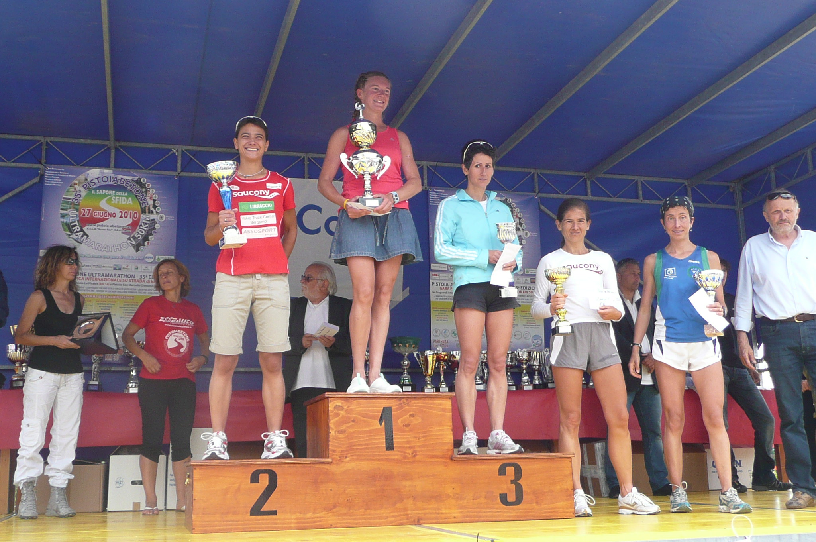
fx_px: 951
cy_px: 271
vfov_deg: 31.8
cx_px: 408
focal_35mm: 42
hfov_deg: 46.5
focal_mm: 4.6
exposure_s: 1/125
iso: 100
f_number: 3.3
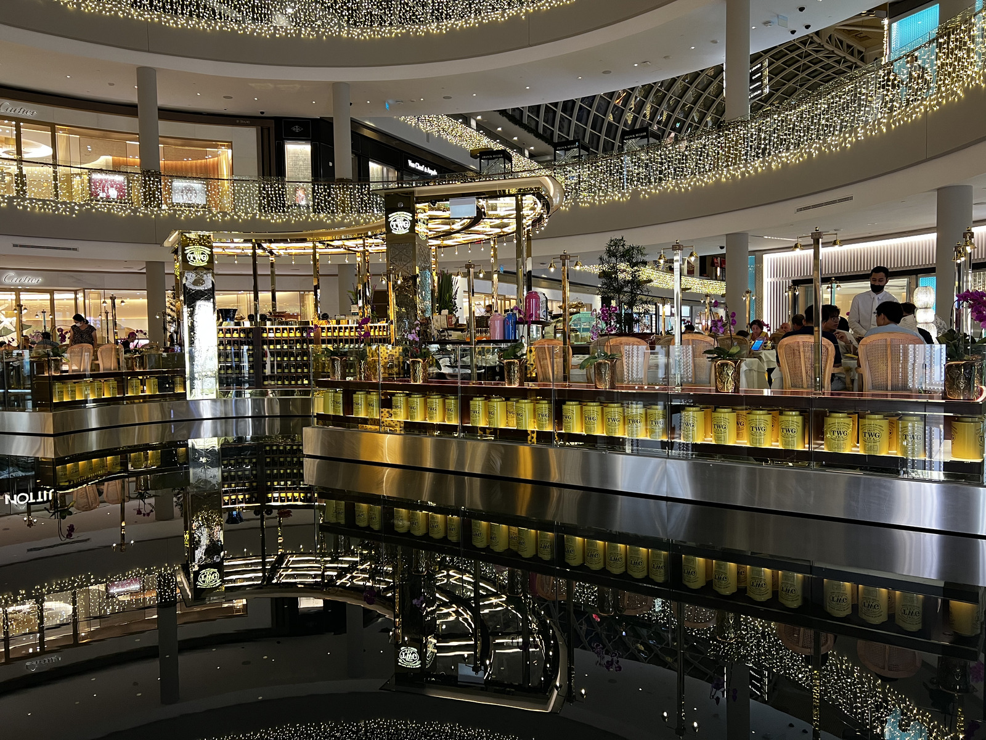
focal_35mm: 26
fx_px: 741
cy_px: 370
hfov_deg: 67.3
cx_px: 493
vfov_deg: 53.1
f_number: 1.5
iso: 100
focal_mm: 5.7
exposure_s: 1/50
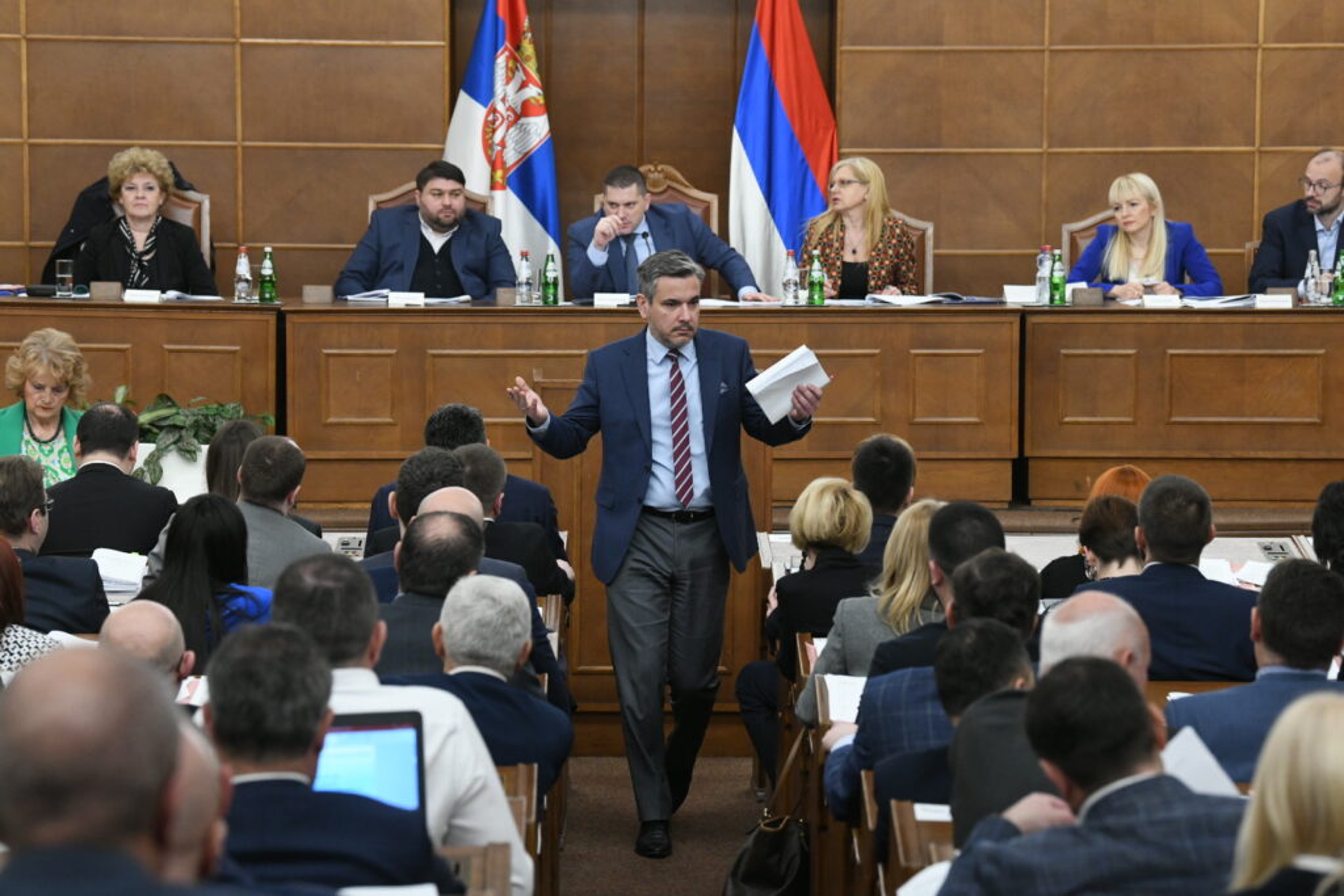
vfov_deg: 10.6
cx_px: 672
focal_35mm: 130
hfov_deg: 15.8
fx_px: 4854
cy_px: 448
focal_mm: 130
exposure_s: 1/250
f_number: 5.6
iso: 4000
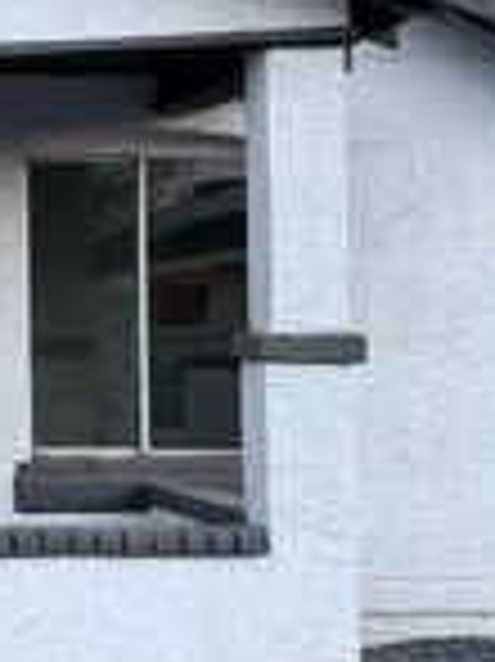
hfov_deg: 12.6
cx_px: -338
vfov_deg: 18.0
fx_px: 2081
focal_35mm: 109
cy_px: 272
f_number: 1.78
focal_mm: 6.76
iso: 80
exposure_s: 1/433
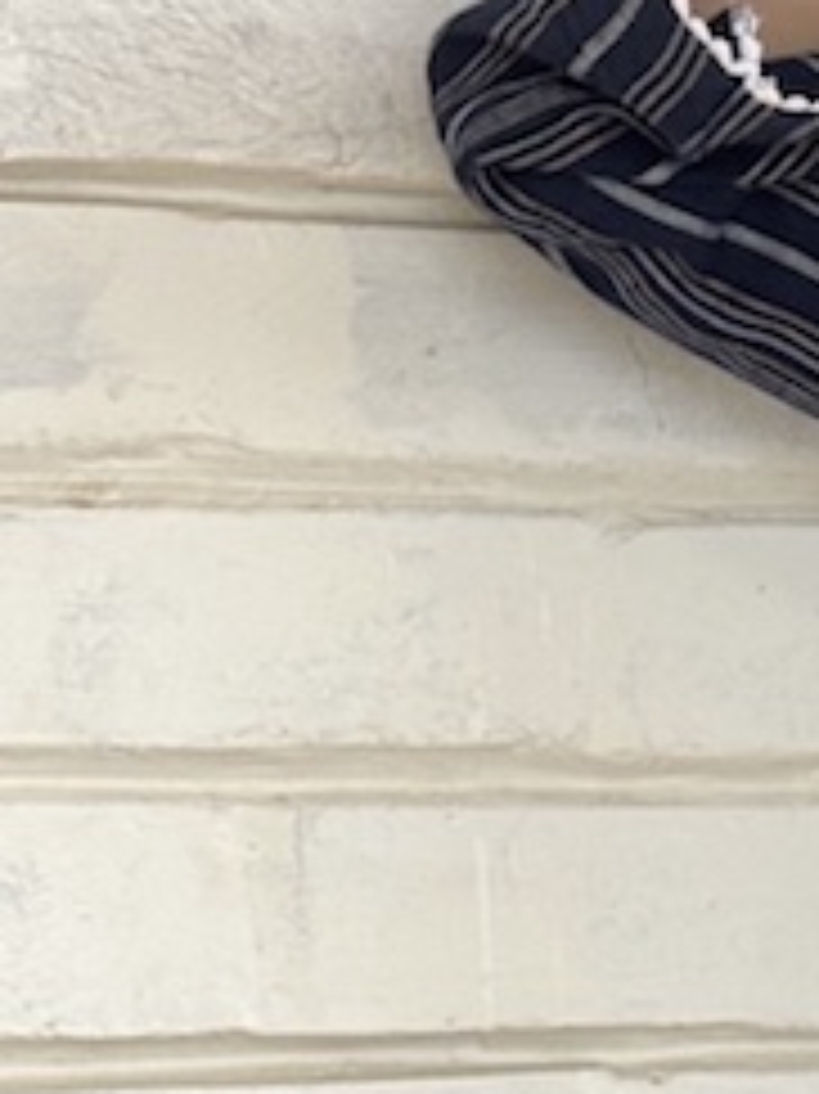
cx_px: 1609
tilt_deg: -8.8
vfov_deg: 9.9
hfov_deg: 7.3
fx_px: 6220
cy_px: 1351
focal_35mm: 197
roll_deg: +0.2
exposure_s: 1/180
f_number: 1.78
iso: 64
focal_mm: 6.76
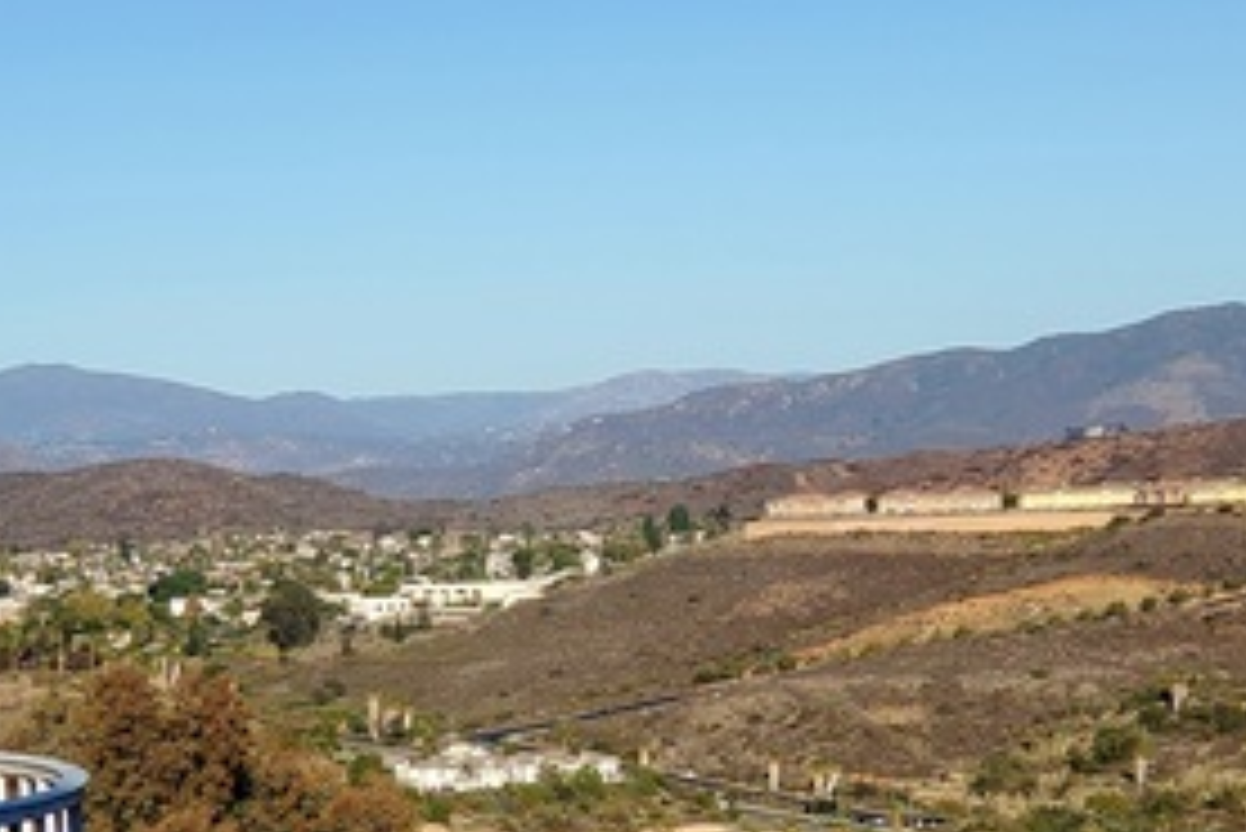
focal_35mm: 130
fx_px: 4502
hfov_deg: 15.7
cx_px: 470
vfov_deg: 10.5
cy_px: 675
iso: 50
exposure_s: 1/833
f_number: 2.4
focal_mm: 6
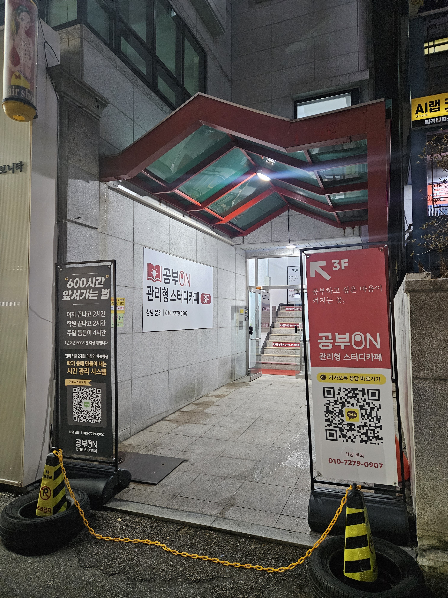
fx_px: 397
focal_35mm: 23
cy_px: 299
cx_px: 224
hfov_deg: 58.9
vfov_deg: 73.9
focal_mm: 5.4
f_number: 1.8
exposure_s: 1/60
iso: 640
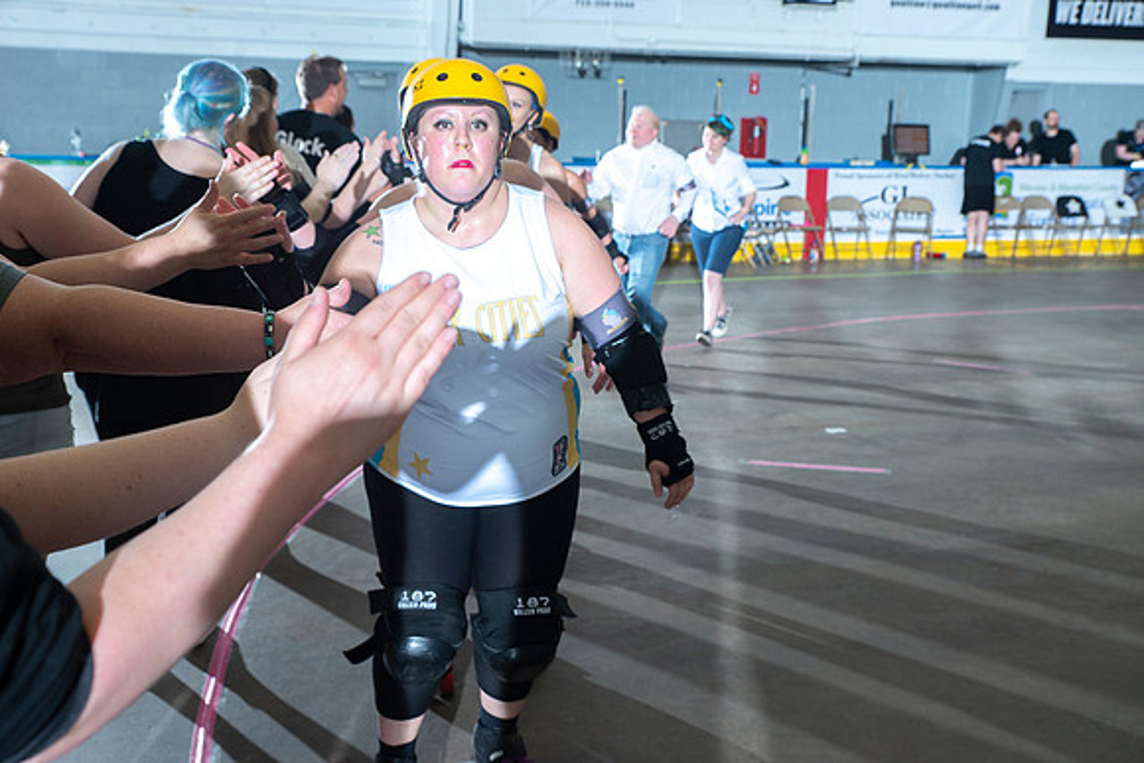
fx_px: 1462
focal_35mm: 46
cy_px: 382
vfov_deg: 29.3
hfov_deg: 42.7
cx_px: 572
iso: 800
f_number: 7.1
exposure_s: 1/160
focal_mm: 46
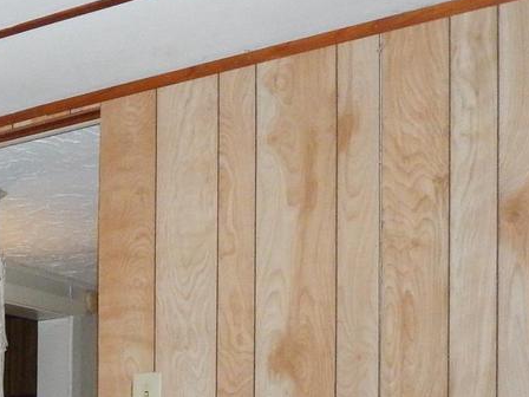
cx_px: -220
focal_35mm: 74
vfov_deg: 18.9
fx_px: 1131
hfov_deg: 22.5
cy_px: 470
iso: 560
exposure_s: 1/30
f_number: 6
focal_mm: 4
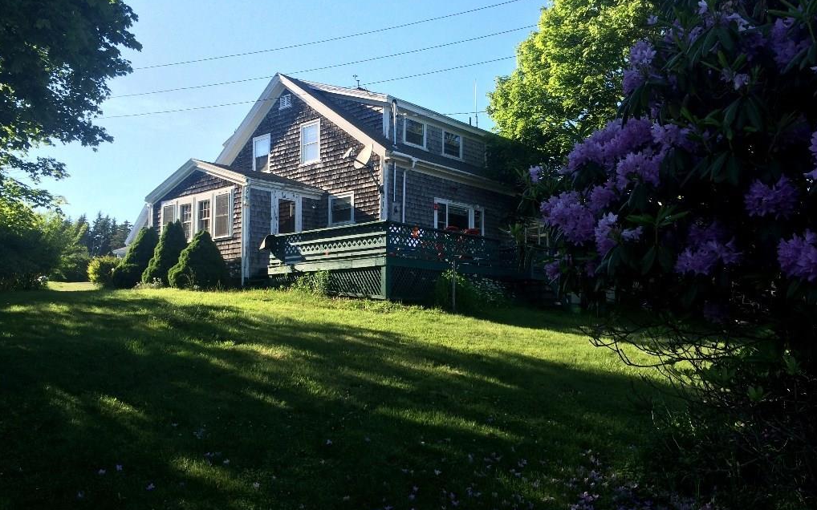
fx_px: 712
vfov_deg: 39.4
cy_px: 273
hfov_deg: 59.7
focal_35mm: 32
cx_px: 408
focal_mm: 4.12
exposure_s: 1/892
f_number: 2.2
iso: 32
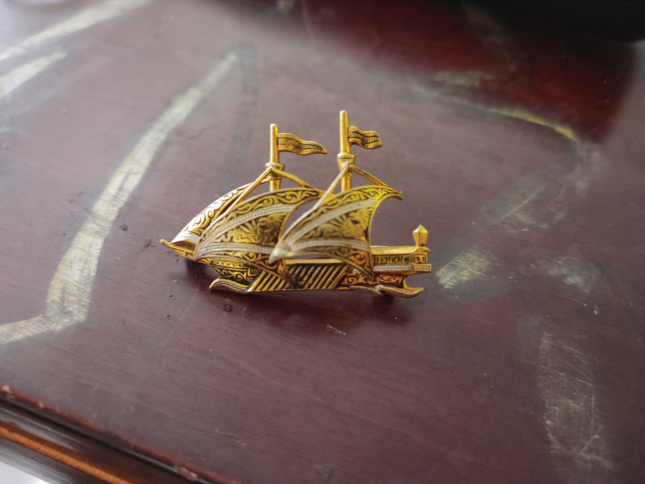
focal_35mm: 26
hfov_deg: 67.3
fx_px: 484
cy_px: 242
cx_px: 322
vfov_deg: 53.1
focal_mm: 5.58
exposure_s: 1/11
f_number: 1.8
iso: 550
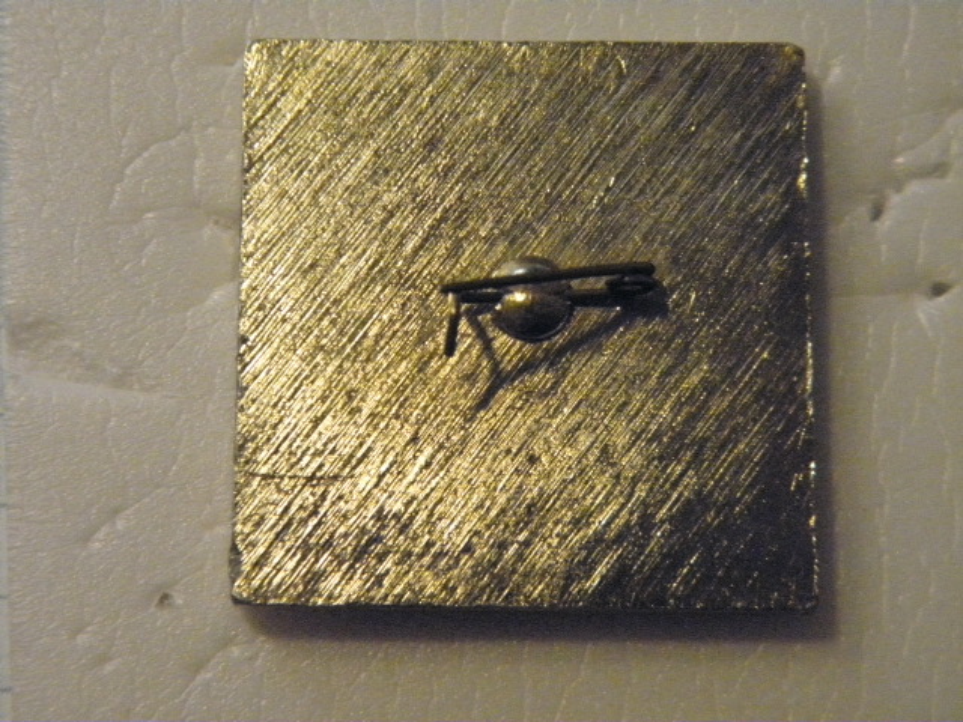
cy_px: 361
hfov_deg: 24.4
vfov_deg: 18.4
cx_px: 482
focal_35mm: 80
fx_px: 2226
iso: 1600
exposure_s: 1/250
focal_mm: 14.3
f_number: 4.4
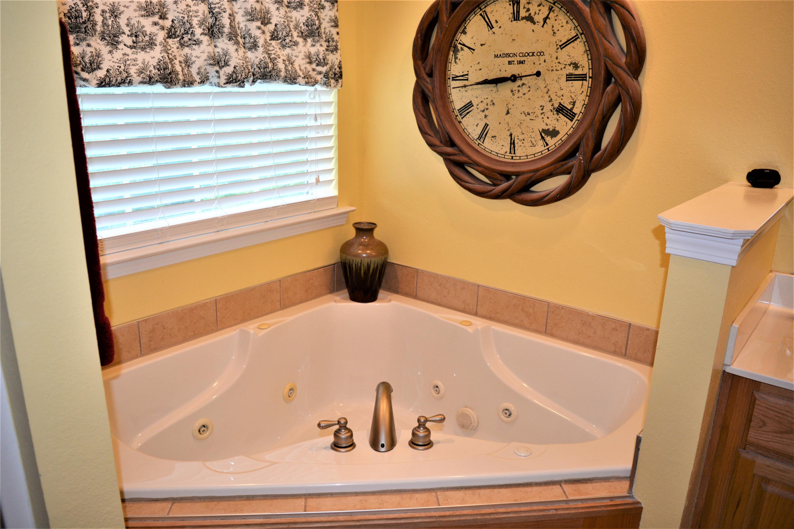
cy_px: 264
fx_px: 595
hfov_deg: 67.4
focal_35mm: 27
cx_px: 397
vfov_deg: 47.9
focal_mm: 18
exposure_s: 1/125
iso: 400
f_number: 3.5
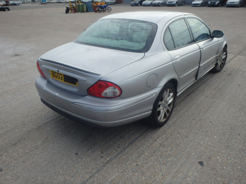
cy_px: 92
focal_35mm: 28
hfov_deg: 63.4
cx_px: 123
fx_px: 199
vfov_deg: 49.7
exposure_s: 1/100
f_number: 11
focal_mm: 5
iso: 125
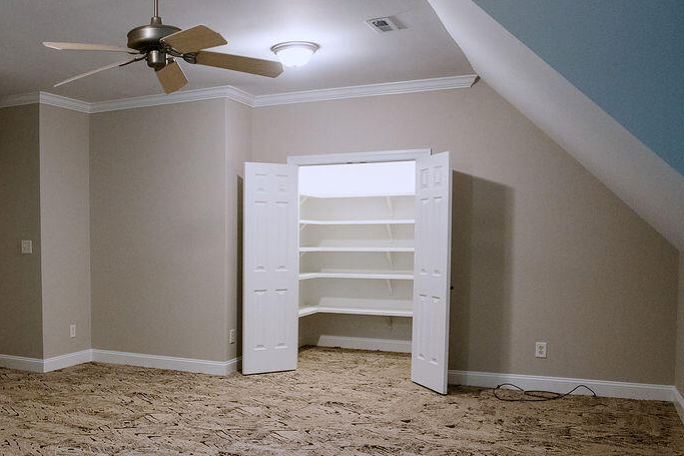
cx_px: 173
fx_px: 684
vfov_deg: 36.6
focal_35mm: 36
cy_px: 285
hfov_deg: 51.0
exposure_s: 1/200
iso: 3200
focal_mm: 24
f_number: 2.8
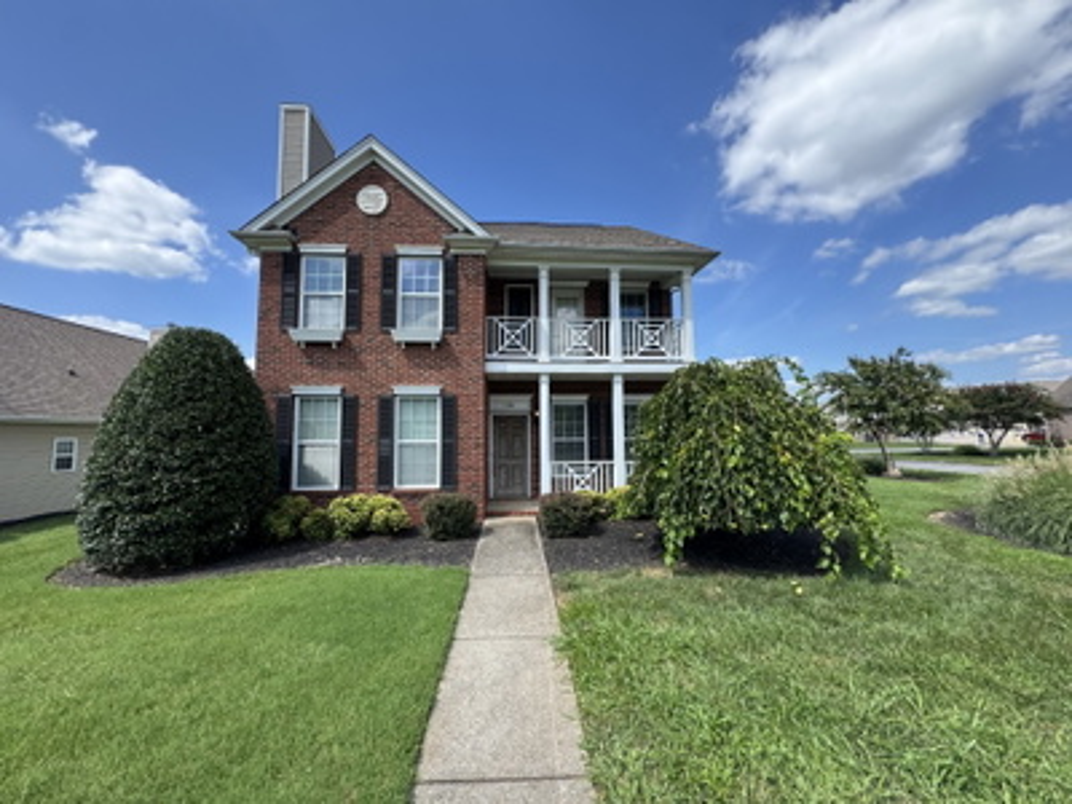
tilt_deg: +4.8
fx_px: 434
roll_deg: +1.2
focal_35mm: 14
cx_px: 536
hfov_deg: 102.1
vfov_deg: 85.7
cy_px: 402
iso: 50
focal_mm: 2.22
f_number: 2.2
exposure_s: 1/910
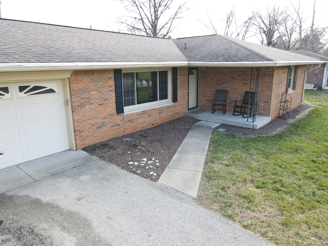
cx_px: 164
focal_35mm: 24
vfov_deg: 56.8
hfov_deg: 71.6
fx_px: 227
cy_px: 123
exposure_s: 1/80
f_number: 2.8
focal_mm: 4.5
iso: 100
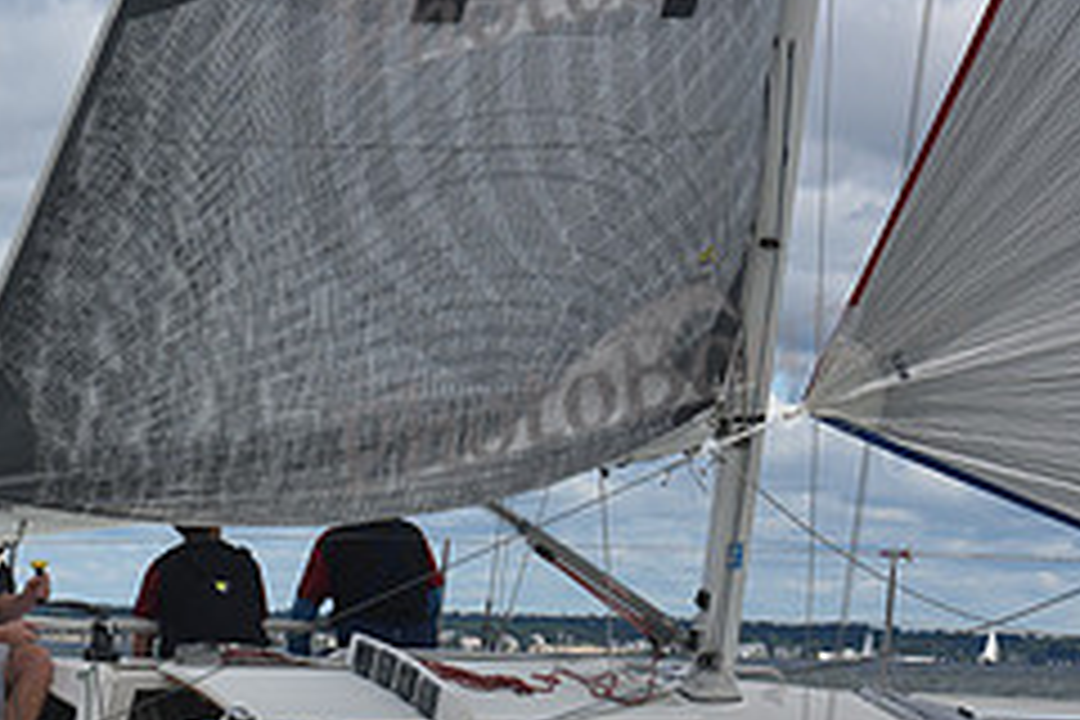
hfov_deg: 12.1
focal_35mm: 169
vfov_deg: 8.1
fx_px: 5070
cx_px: 104
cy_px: 677
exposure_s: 1/800
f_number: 11
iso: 250
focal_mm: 70
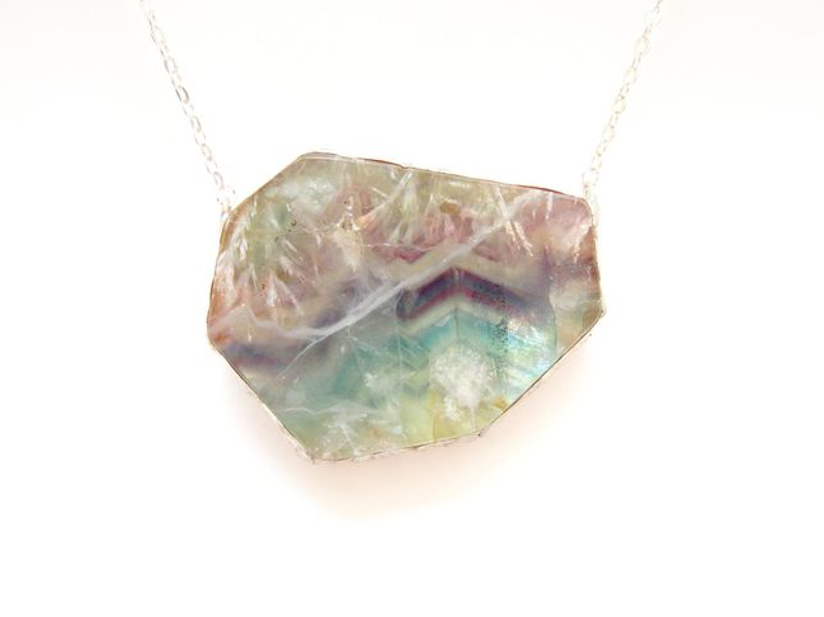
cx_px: 419
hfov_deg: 50.2
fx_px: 880
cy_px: 301
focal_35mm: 37
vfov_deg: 38.6
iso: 203
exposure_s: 1/30
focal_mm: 5.4
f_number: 3.5
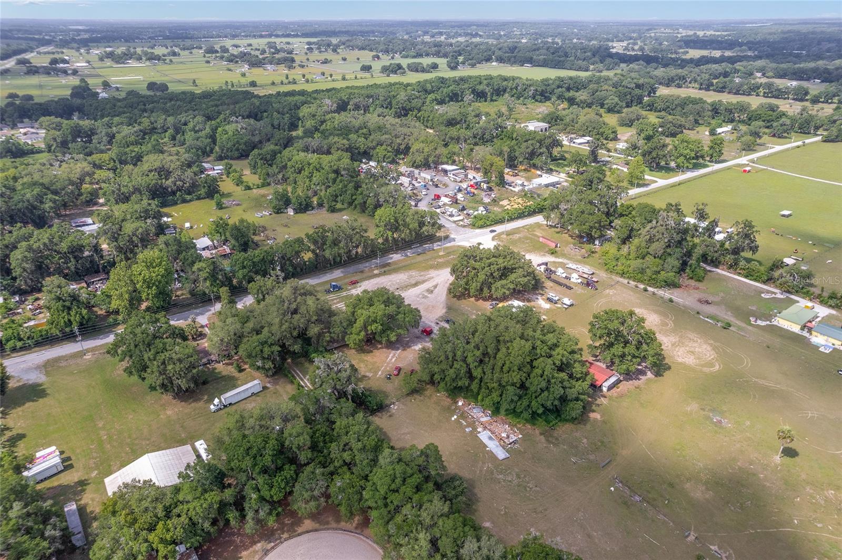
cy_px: 280
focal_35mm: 22
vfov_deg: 57.2
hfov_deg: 78.6
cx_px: 421
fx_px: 514
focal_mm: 8.38
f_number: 2.8
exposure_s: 1/1500
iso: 120
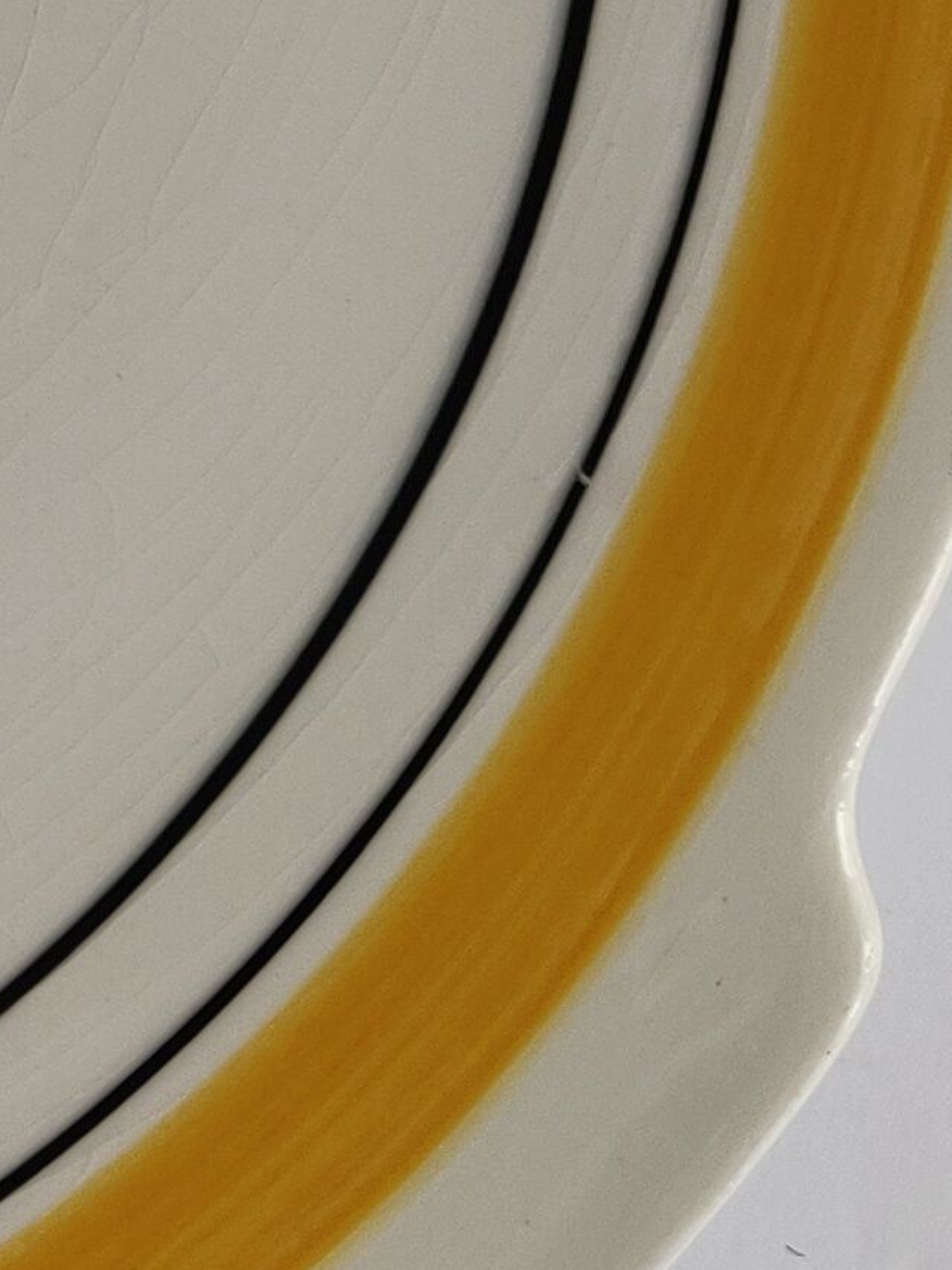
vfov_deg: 13.9
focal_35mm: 135
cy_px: -533
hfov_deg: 10.0
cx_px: -1107
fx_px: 4949
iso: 200
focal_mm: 4.25
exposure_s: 1/50
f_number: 1.7
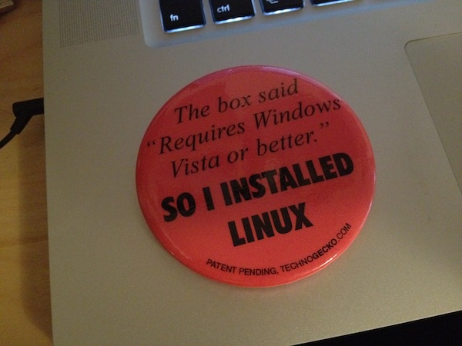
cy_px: 173
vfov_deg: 40.7
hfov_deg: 52.6
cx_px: 231
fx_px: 467
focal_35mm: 35
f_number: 2.4
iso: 800
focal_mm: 4.28
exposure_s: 1/15
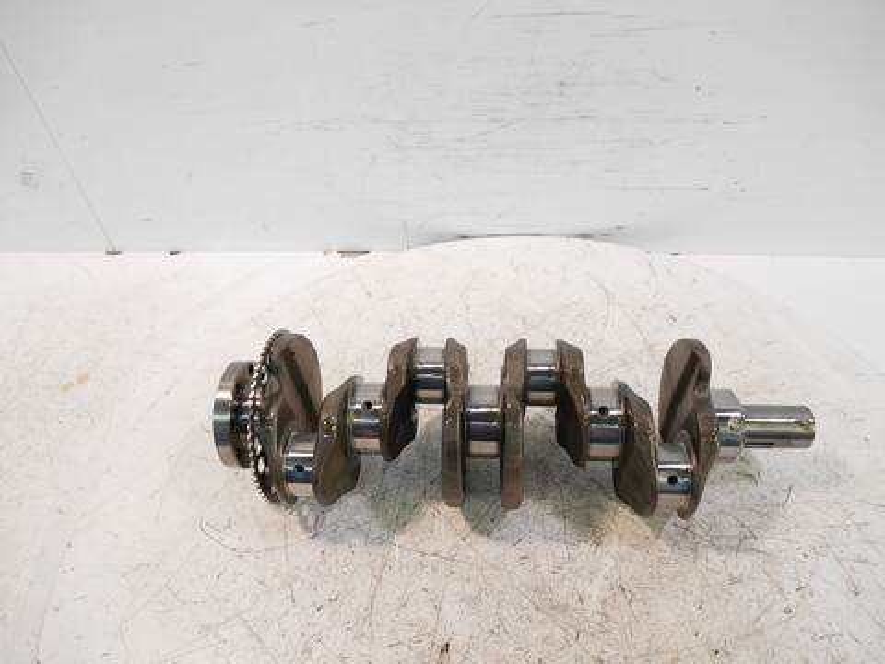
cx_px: 442
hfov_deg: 71.6
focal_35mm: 24
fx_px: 614
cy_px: 332
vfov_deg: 56.8
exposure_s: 1/60
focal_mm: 12
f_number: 3.5
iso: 500
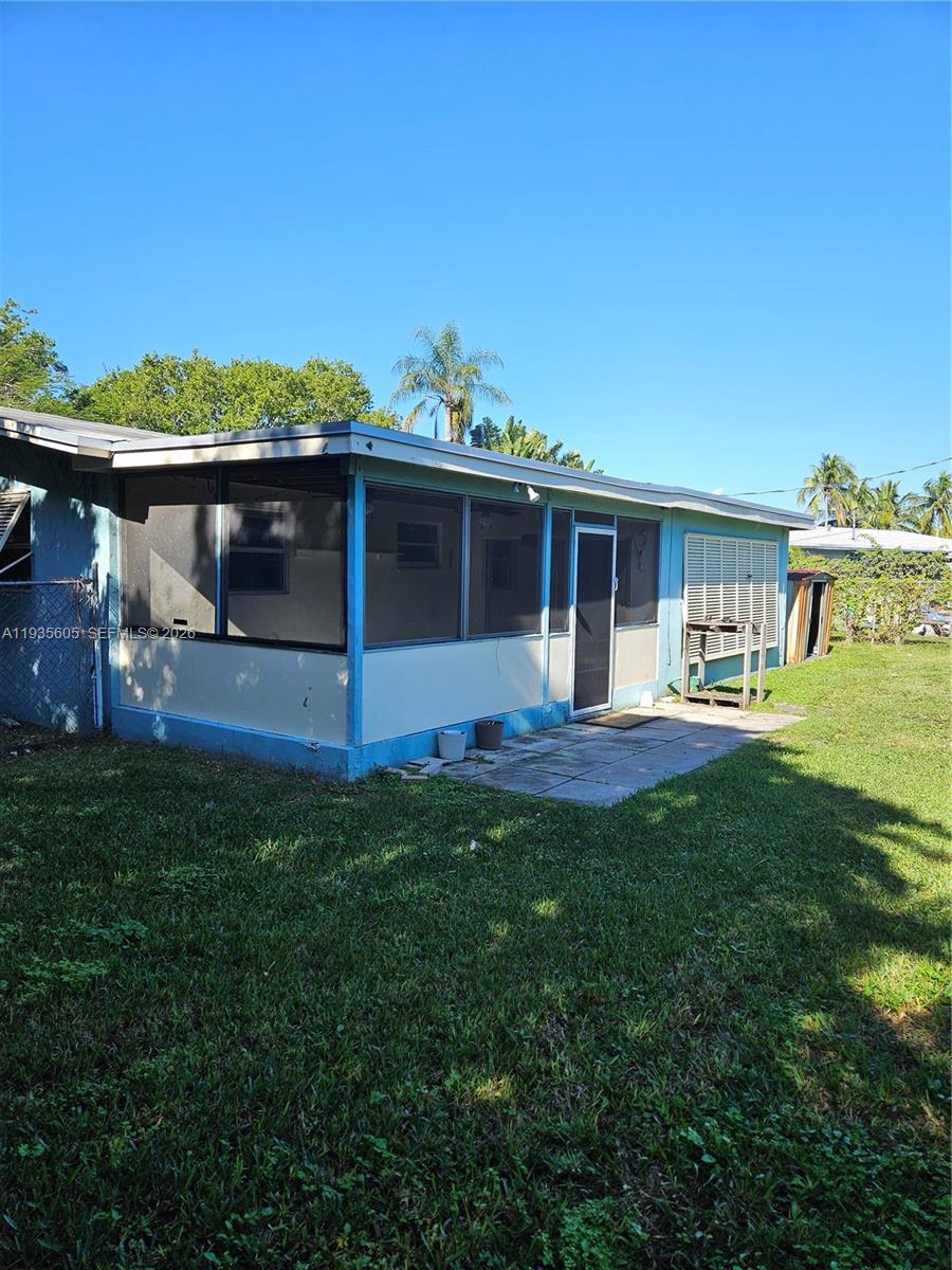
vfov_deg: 73.9
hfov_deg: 58.9
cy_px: 635
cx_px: 476
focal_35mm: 23
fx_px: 843
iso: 40
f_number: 1.8
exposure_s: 1/1235
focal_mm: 5.4
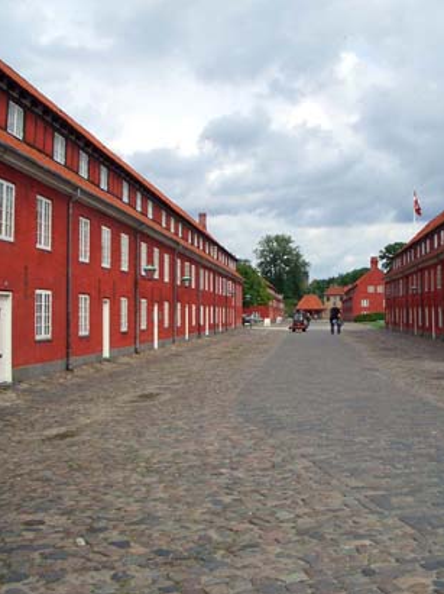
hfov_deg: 30.6
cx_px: 302
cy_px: 298
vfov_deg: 40.5
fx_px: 805
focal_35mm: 47
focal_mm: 5.8
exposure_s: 1/800
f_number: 4.3
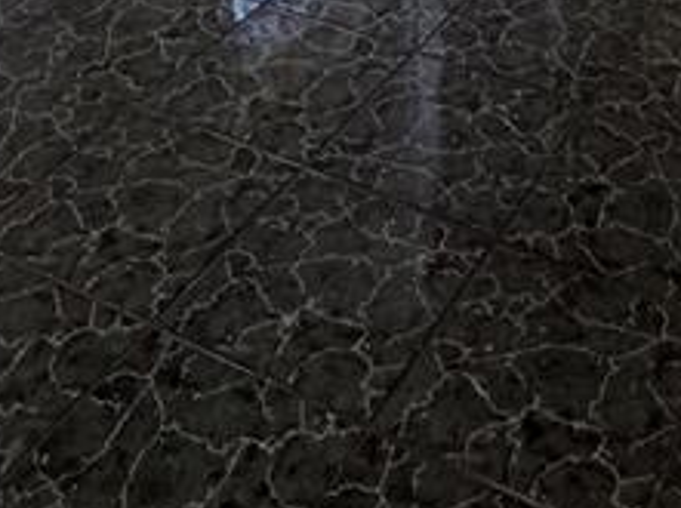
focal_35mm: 65
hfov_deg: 29.2
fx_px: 1277
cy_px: -659
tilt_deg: -2.1
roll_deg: -0.7
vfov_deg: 15.1
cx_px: 545
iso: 250
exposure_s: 1/60
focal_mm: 2.22
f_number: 2.2
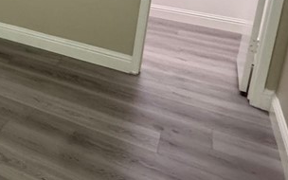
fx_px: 392
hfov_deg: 29.2
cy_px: -45
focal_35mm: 50
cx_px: -118
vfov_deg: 23.3
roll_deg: -1.1
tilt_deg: -11.6
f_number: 2.2
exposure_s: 1/60
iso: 320
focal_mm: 2.22
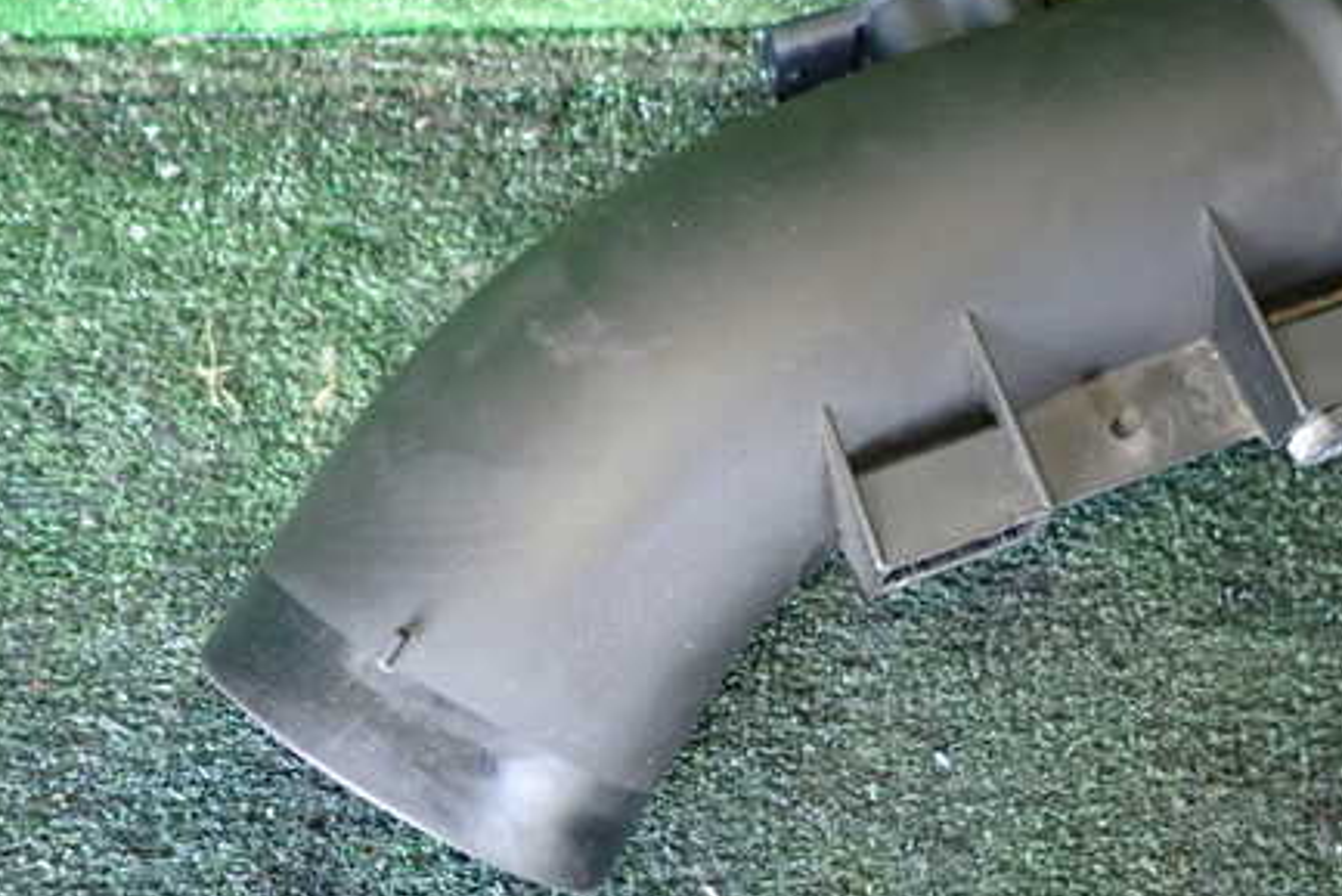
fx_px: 1342
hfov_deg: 52.7
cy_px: 329
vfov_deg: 36.7
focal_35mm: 36
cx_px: 809
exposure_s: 1/30
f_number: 2
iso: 400
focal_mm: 4.5
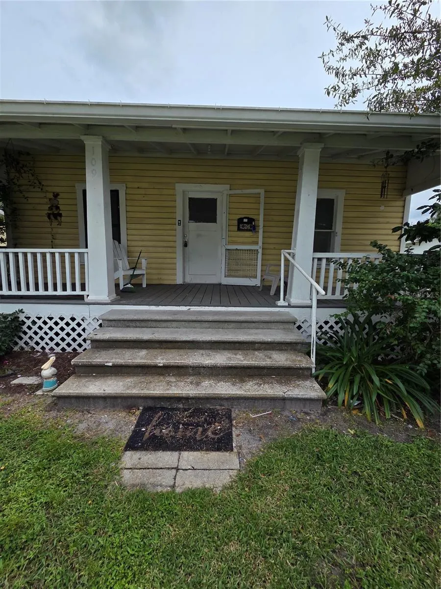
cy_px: 294
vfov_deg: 106.2
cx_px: 220
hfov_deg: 89.9
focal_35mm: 13
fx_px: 221
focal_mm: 2.2
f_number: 2.2
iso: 50
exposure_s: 1/2032
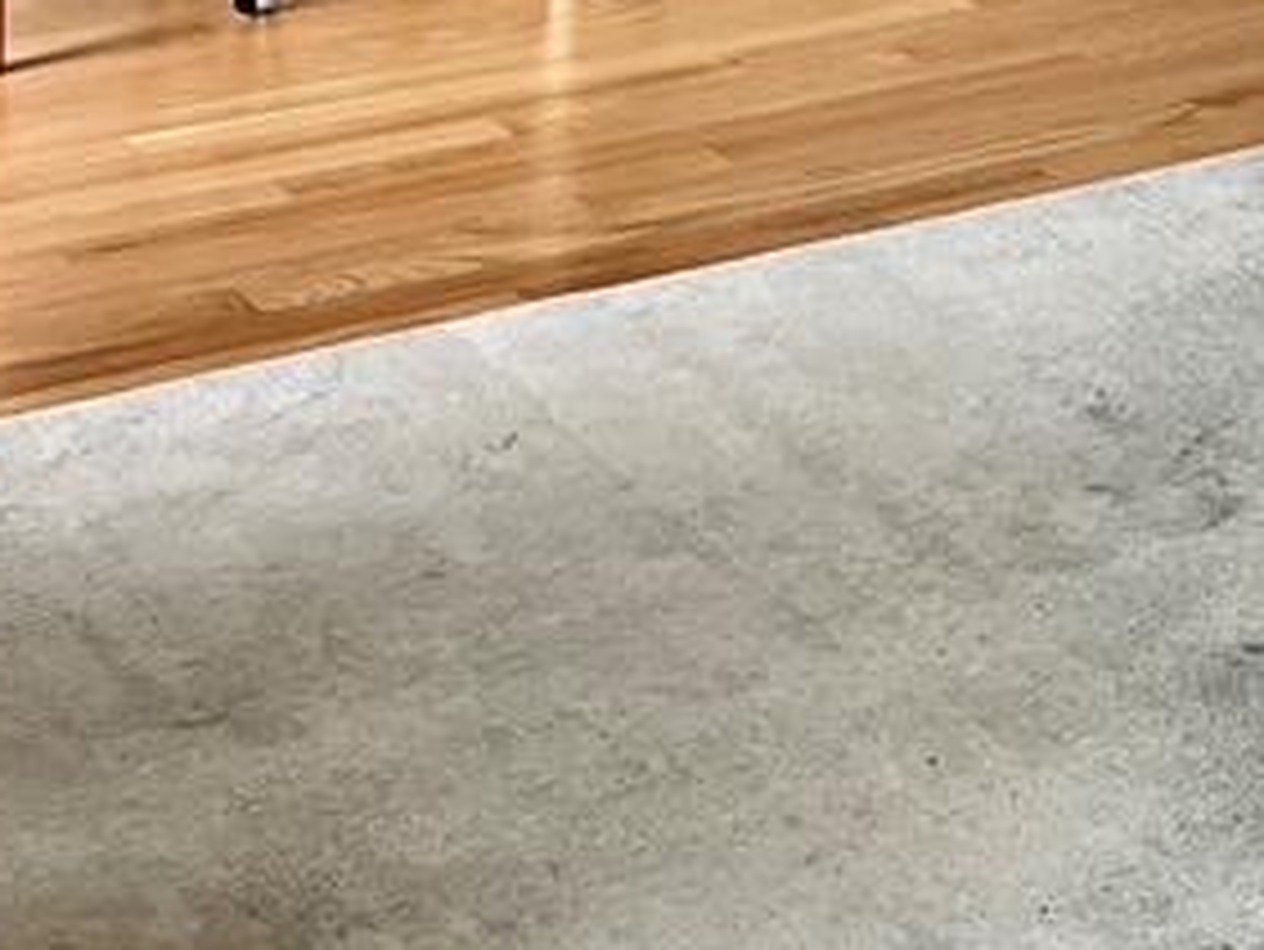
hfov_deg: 17.4
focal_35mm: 102
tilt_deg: -5.1
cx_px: 1885
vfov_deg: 13.3
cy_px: -662
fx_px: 3726
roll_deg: +0.2
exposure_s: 1/63
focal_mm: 3.99
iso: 80
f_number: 1.8
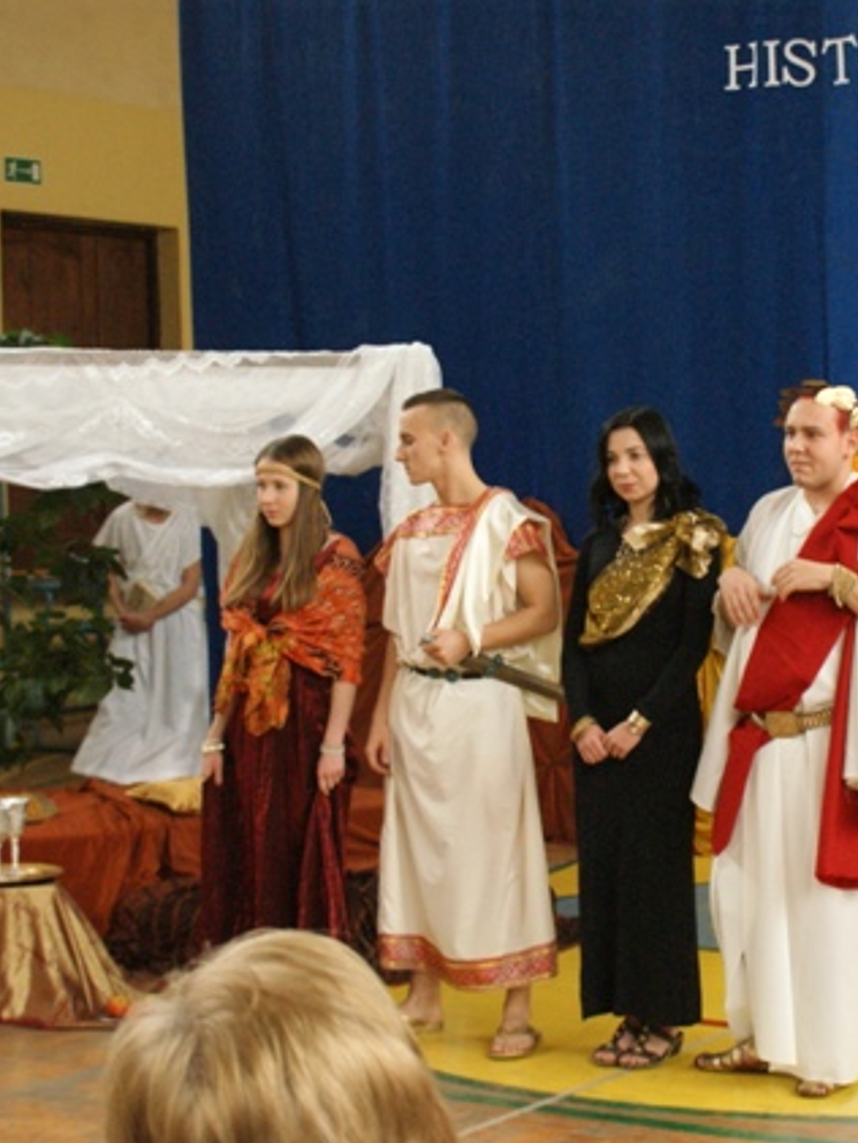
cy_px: 576
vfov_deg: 25.4
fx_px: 2535
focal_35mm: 77
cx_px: 728
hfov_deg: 19.0
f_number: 5.6
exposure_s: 1/30
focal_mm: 35
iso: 1600
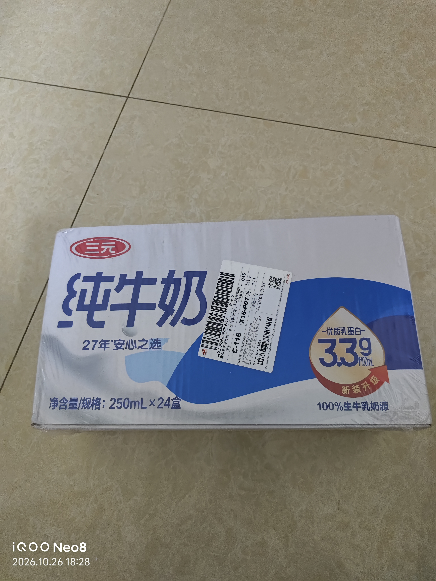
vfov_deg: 71.6
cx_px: 218
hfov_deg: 56.8
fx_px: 403
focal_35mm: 24
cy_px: 290
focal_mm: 5.56
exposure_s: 1/33.3
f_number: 1.88
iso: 1715
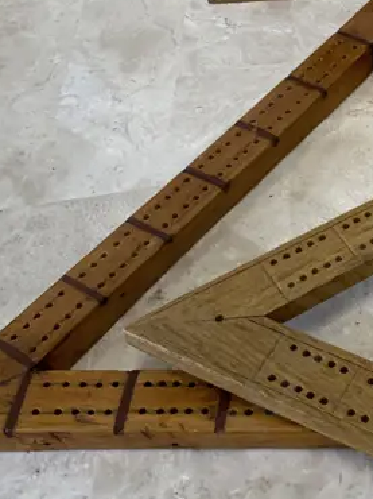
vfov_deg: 26.7
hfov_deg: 19.1
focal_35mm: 72
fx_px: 1036
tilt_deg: -42.4
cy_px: 131
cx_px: 463
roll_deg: +6.8
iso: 80
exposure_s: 1/100
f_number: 1.8
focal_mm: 4.25
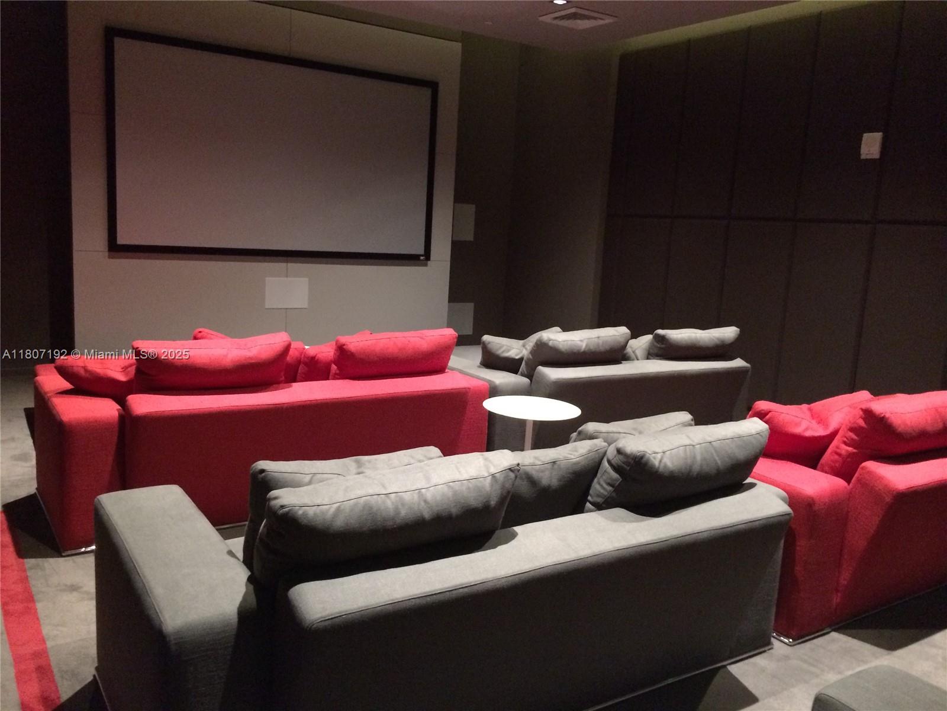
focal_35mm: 30
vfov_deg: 46.8
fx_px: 821
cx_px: 474
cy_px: 356
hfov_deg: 60.0
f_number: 2.2
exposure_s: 1/15
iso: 320
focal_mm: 4.12
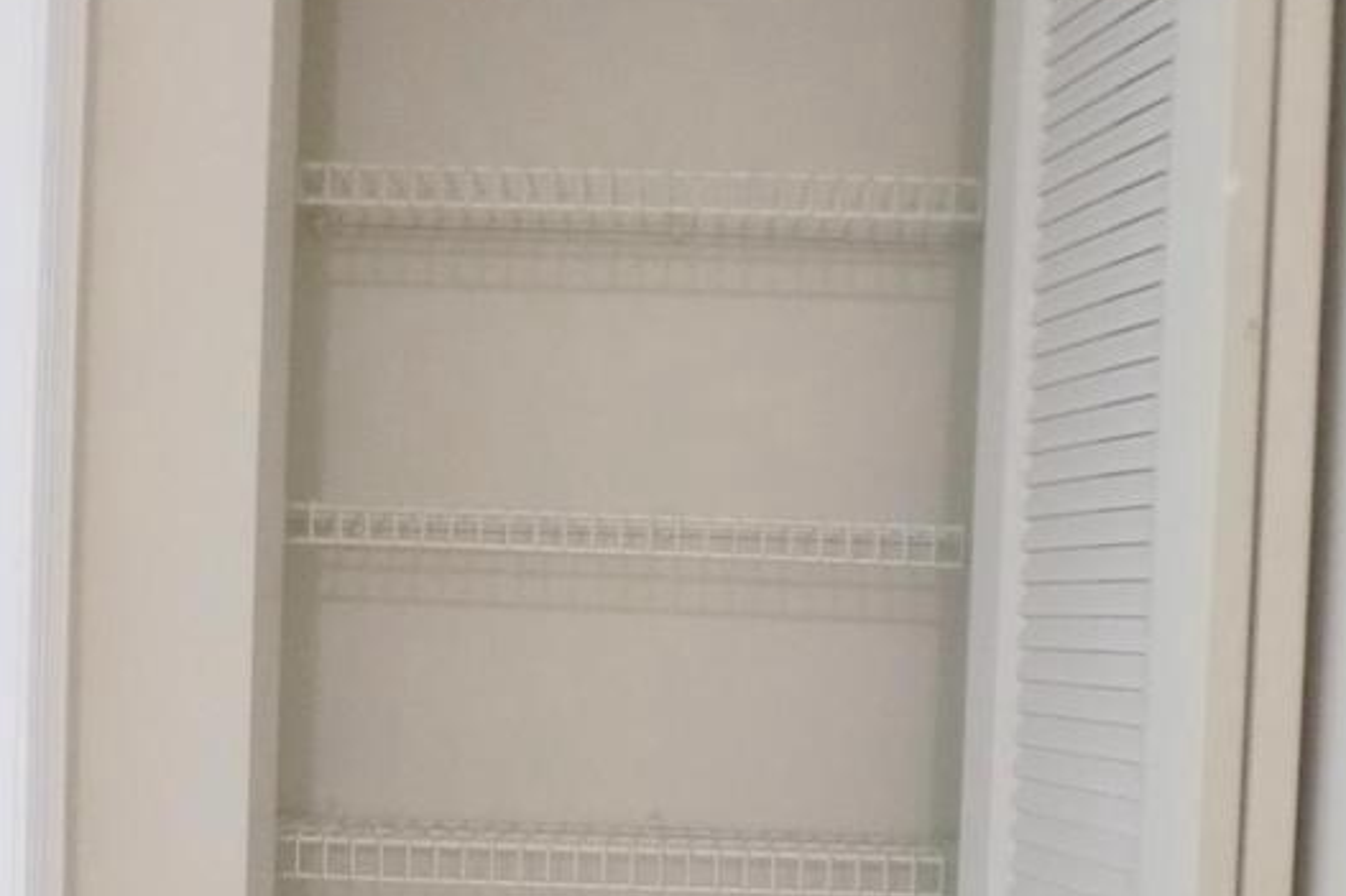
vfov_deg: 26.9
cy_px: 728
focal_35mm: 49
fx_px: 1831
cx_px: 662
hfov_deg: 40.4
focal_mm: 4
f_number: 3.1
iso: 400
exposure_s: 1/20
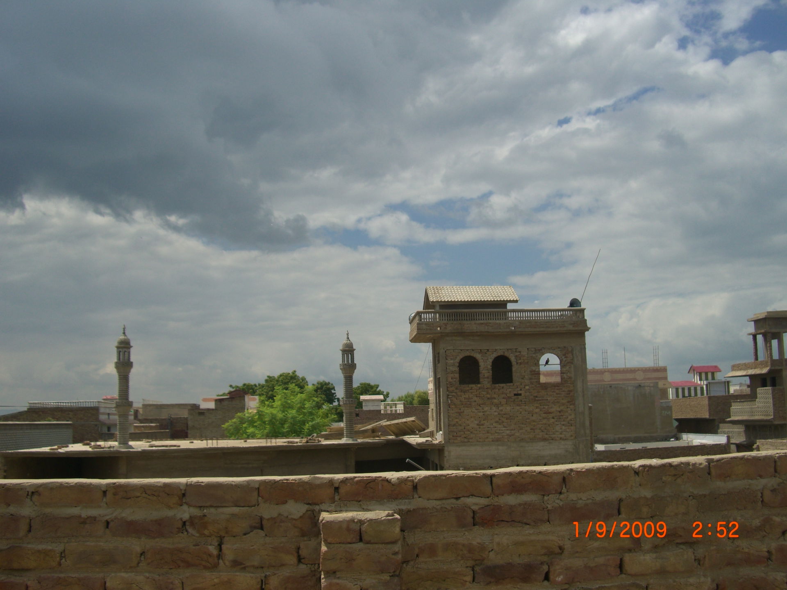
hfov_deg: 49.0
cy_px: 295
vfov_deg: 37.7
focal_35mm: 38
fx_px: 864
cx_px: 394
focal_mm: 7.9
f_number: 5.6
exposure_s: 1/640
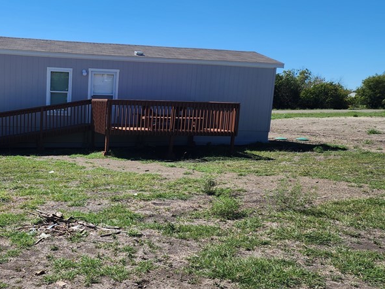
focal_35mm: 40
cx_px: 72
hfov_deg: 44.3
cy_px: 173
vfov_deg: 35.8
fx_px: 445
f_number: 1.8
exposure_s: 1/887
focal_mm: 6.4
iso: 12
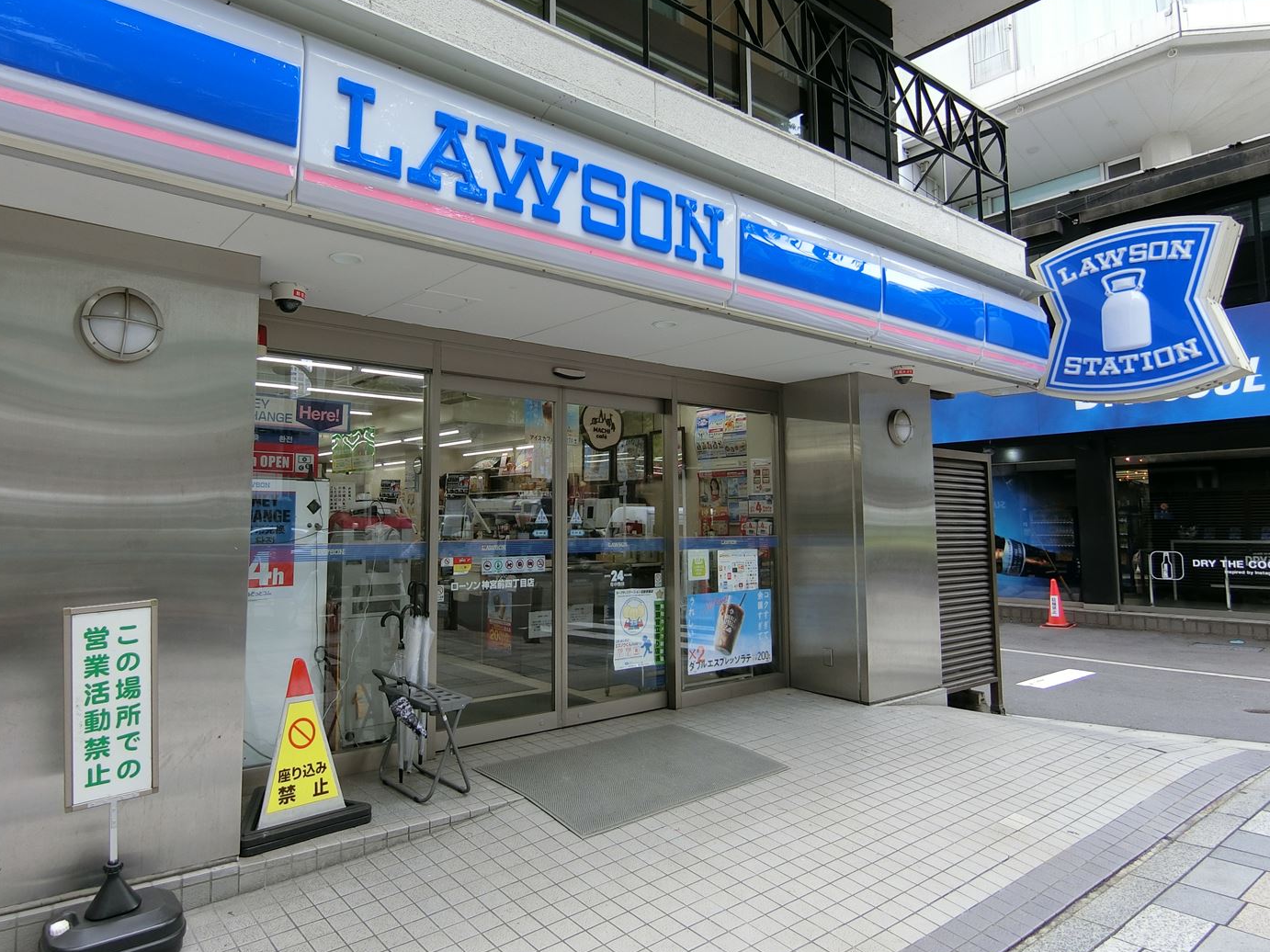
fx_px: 807
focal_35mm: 22
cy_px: 455
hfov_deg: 76.1
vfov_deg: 61.0
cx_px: 564
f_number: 2.7
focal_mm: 4.06
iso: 80
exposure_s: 1/200
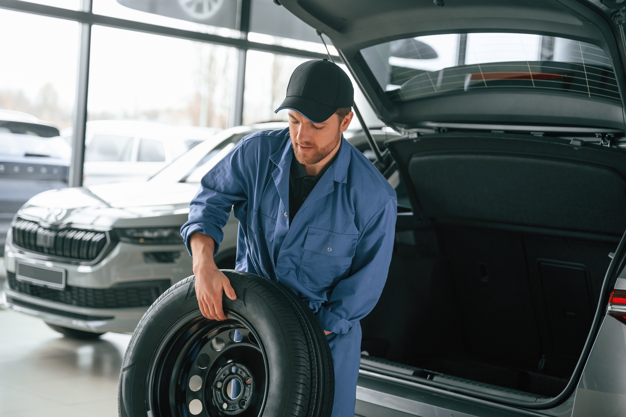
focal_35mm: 70
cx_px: 313
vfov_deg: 19.4
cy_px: 208
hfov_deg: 28.9
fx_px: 1216
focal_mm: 70
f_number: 2.8
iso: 400
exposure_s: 1/250
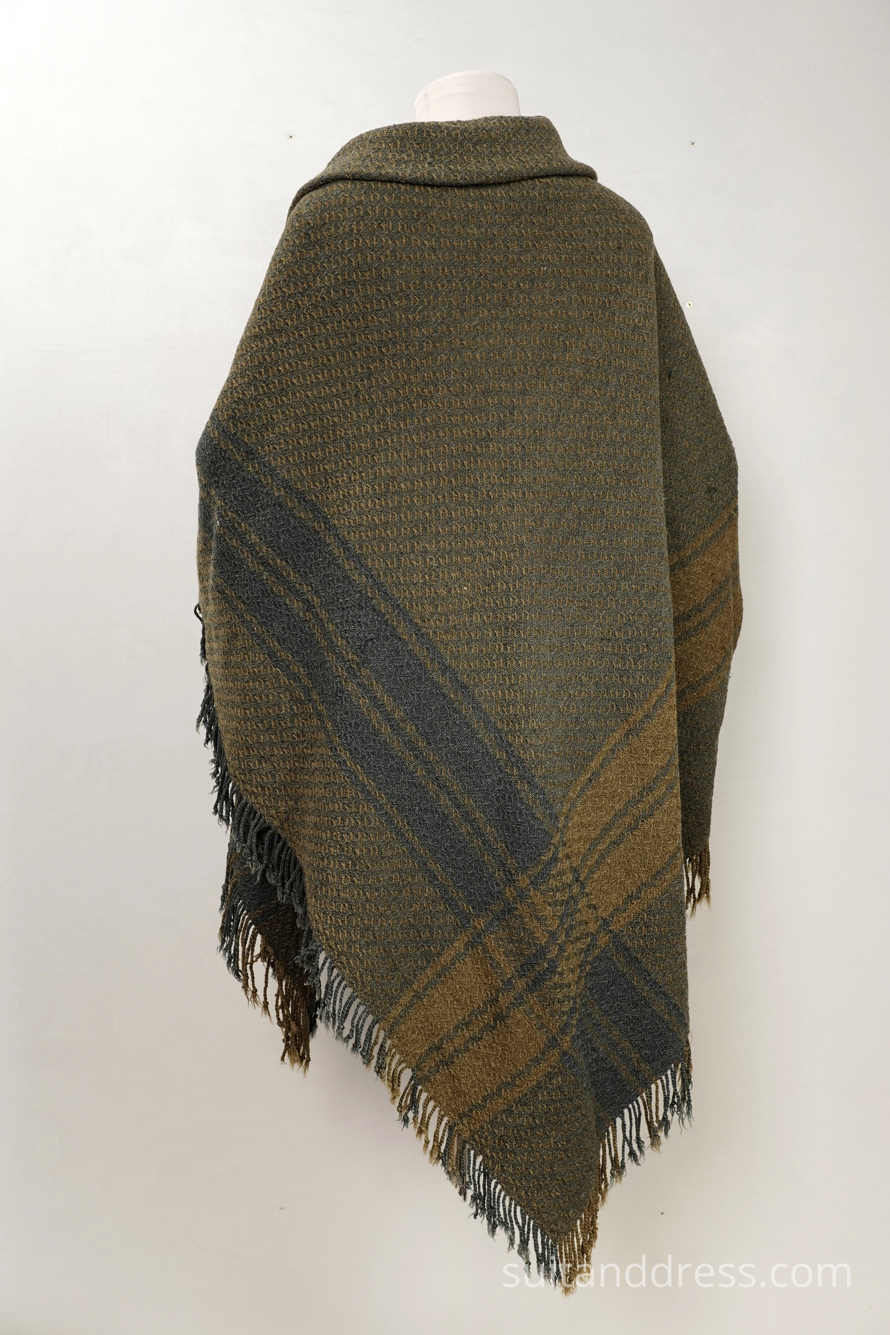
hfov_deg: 28.1
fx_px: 1780
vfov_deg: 41.1
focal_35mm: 48
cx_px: 445
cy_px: 668
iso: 400
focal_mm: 32
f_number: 4.5
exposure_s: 1/30
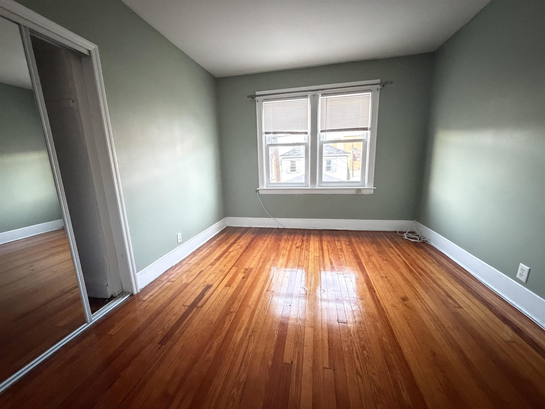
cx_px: 272
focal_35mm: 14
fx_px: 220
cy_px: 204
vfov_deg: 85.7
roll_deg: +1.9
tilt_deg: -11.6
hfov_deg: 102.1
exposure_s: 1/35
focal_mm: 2.22
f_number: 2.2
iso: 1600
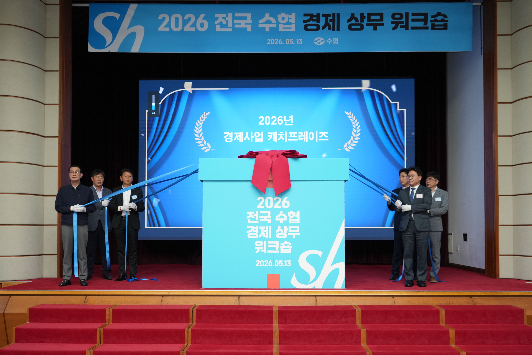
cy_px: 178
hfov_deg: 61.9
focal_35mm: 30
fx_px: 443
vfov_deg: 43.6
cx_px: 266
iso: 1250
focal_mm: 30
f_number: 5.6
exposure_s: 1/125
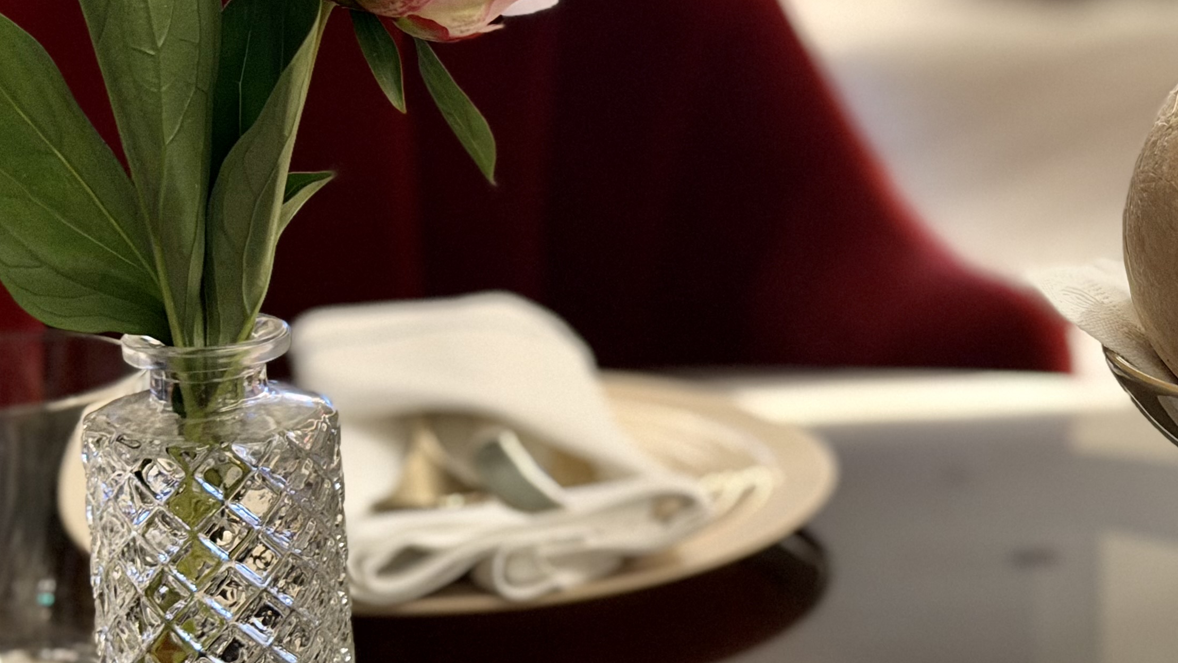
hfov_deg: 22.3
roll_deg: +1.7
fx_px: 2967
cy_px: 257
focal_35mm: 95
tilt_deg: -13.0
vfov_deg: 12.7
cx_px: 812
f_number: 1.78
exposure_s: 1/20
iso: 800
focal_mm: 6.76
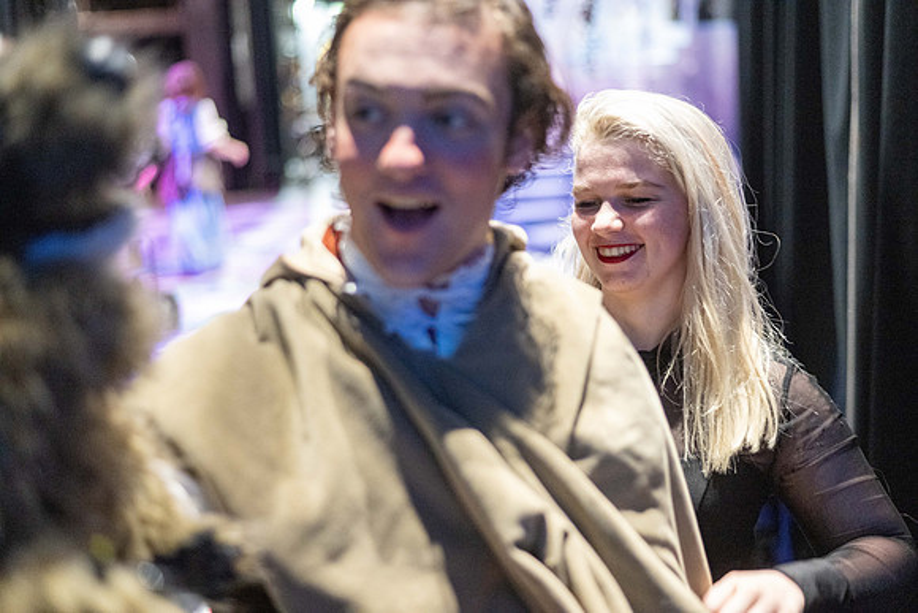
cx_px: 459
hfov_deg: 39.6
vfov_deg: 27.0
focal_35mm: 50
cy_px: 306
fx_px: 1275
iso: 8000
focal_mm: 50
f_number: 1.8
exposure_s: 1/125
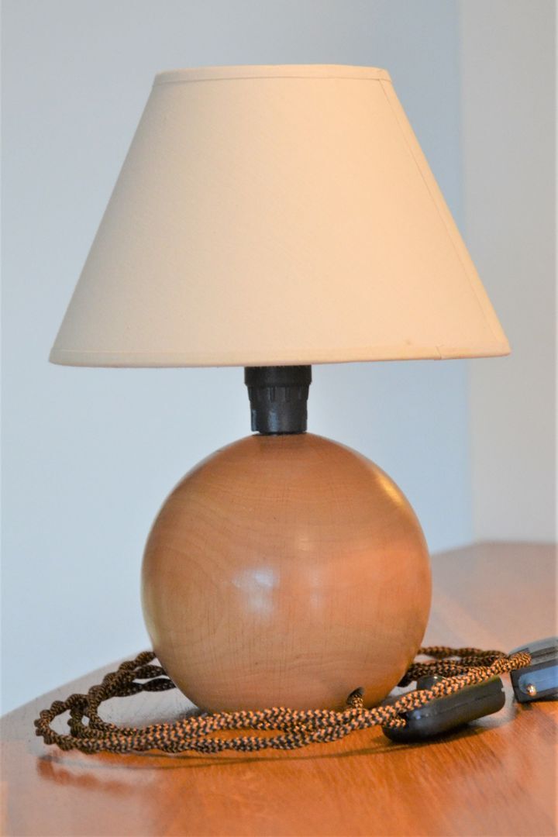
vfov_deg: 20.6
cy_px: 418
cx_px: 279
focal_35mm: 99
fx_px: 2302
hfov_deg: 13.8
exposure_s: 1/125
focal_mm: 66
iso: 1800
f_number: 5.3
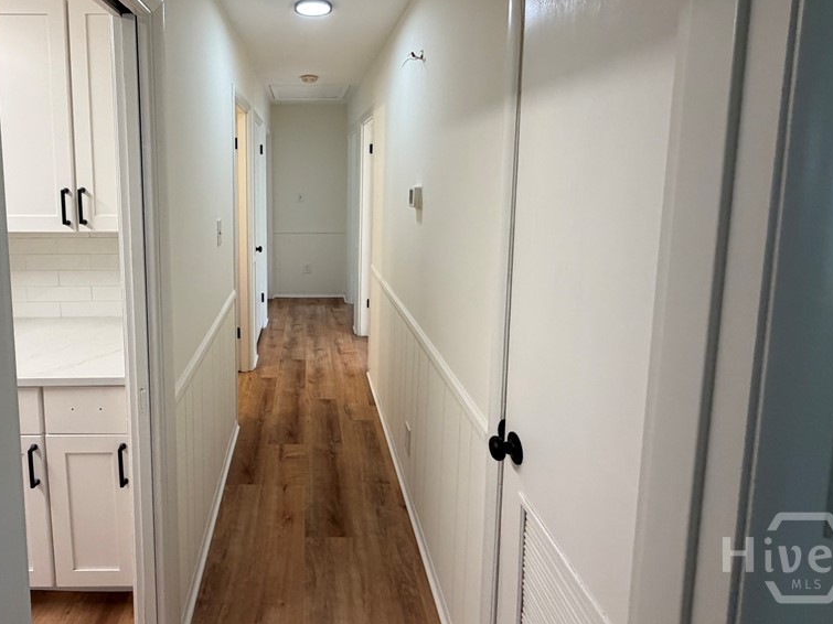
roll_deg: +0.2
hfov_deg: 83.0
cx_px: 309
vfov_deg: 67.2
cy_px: 219
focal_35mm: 19
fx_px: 457
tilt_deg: -5.2
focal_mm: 2.22
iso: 200
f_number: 2.2
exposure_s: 1/120
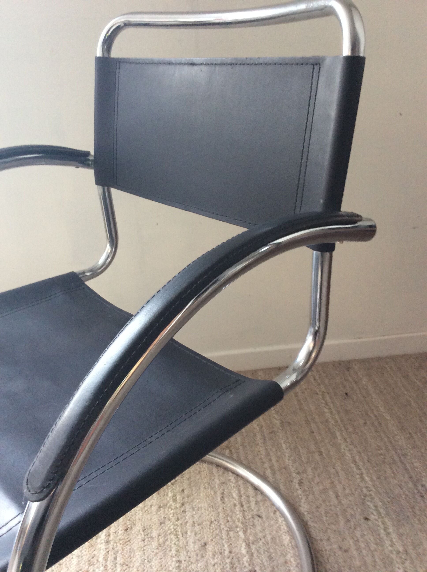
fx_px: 528
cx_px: 214
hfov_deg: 44.1
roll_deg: +4.1
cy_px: 286
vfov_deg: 56.9
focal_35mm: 32
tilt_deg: -25.5
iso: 100
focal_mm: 3.3
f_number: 2.4
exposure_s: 1/25
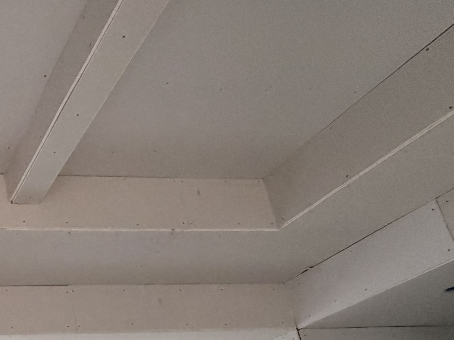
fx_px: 538
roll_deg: +3.6
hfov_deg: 35.4
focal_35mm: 41
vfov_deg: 31.2
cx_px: -98
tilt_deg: +16.3
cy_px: 376
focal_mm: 2.22
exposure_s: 1/117
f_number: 2.2
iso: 320
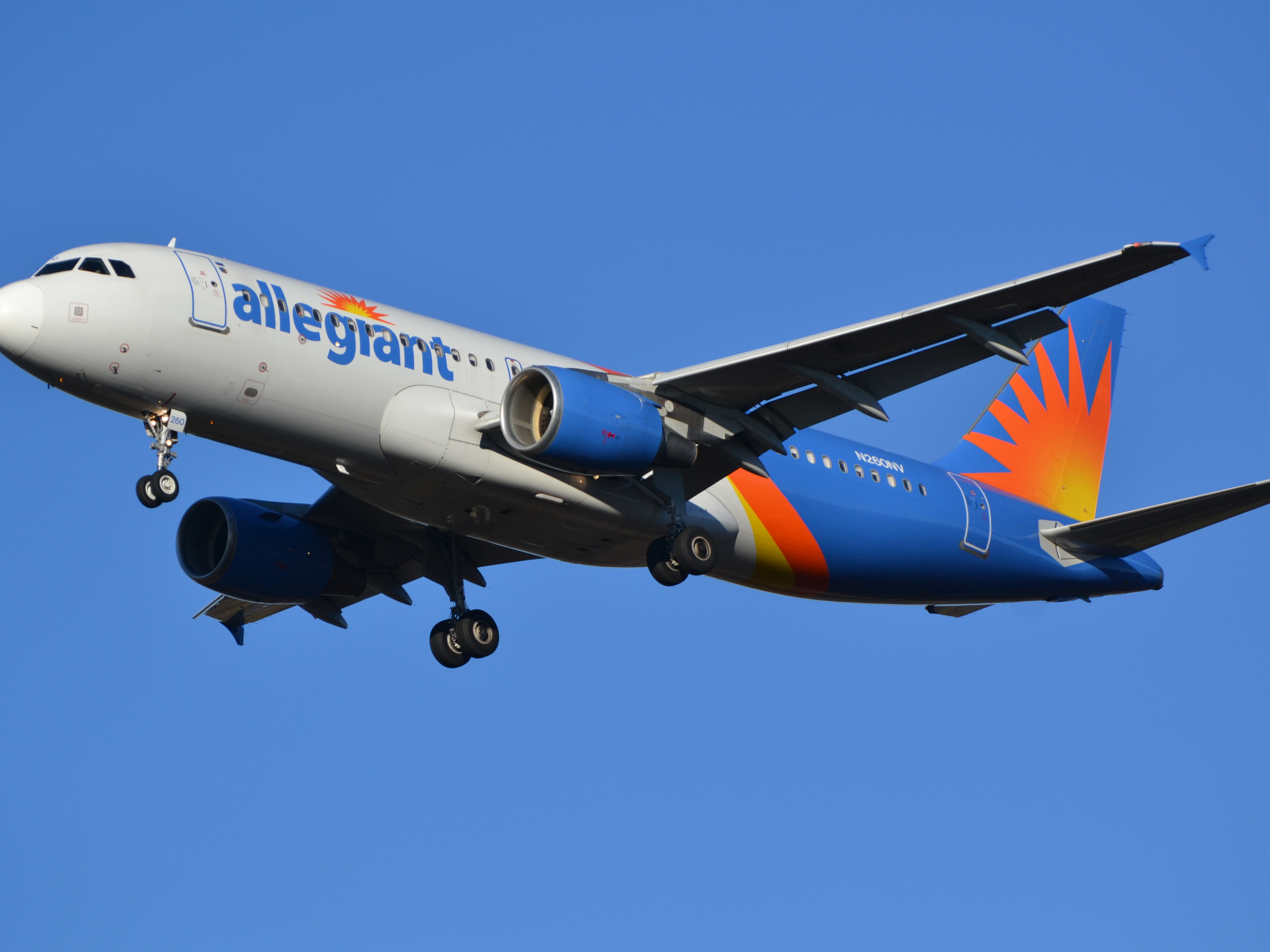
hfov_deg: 6.8
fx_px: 10749
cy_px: 476
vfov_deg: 5.1
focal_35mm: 293
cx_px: 629
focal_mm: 180
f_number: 5.6
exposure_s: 1/2000
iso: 220
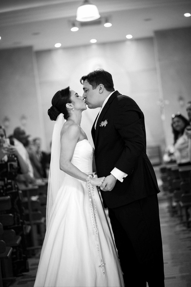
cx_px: 96
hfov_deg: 16.0
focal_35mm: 85
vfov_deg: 23.9
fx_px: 677
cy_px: 144
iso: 2500
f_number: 2
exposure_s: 1/250
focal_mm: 85
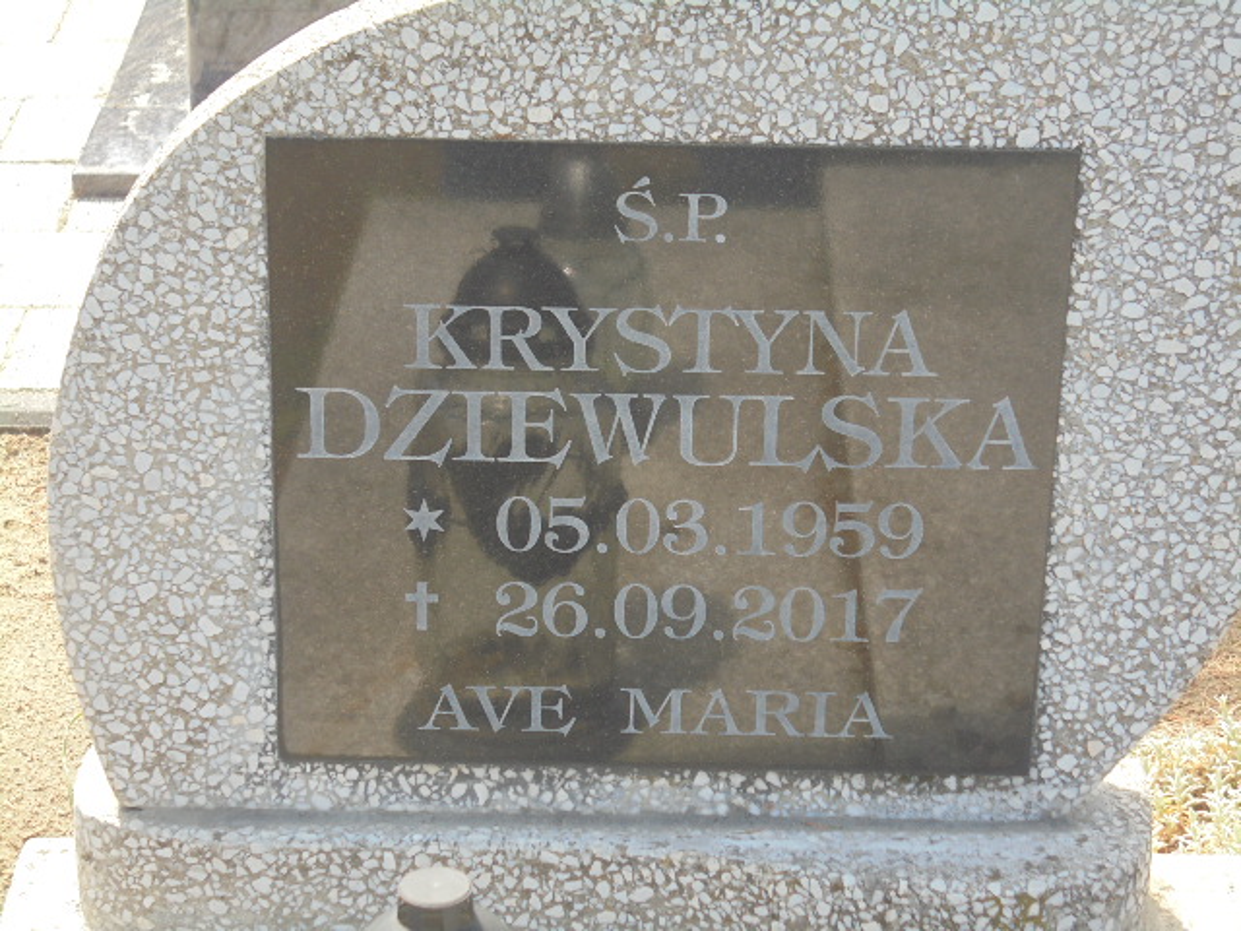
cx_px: 620
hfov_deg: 20.9
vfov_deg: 15.7
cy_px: 466
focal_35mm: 94
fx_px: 3370
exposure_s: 1/125
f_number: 4.7
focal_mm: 16.9
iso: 100
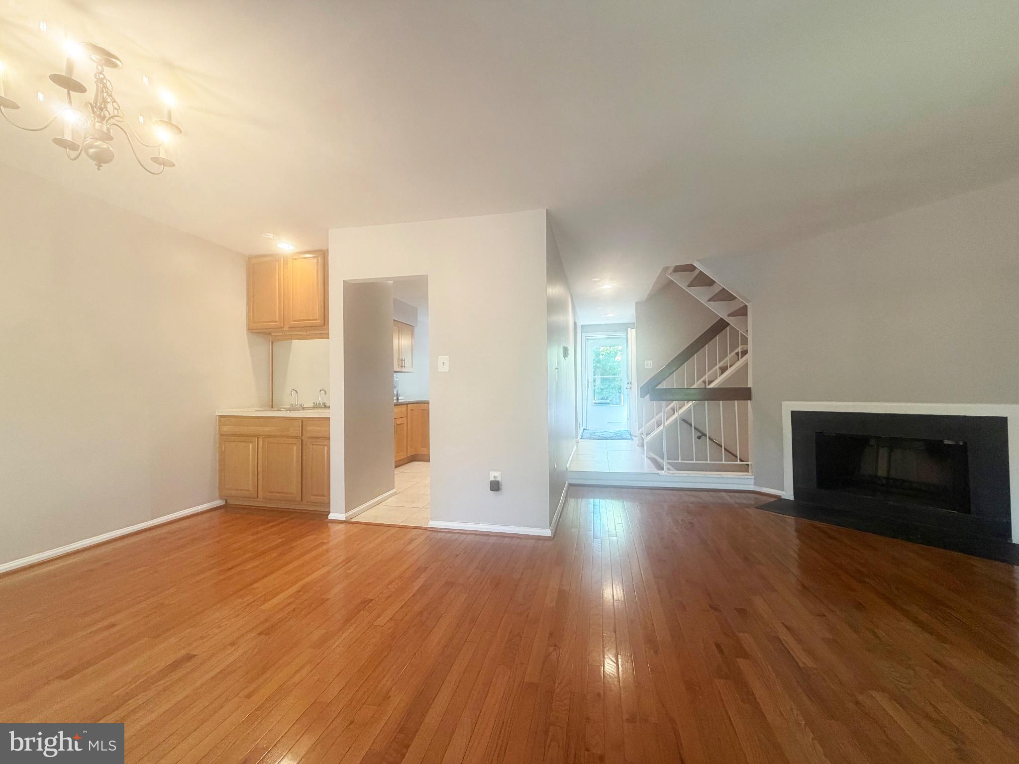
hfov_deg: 102.1
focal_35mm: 14
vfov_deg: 85.7
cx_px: 510
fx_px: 412
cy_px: 382
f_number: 2.2
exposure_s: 1/60
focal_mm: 2.22
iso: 250
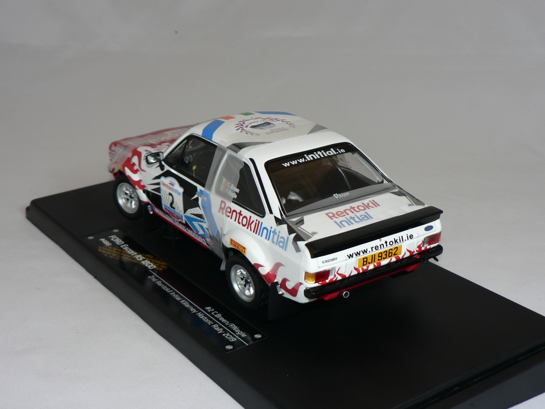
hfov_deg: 34.9
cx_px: 272
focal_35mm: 55
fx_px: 866
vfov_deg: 26.6
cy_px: 204
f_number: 3.2
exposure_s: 1/60
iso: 80
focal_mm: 9.2
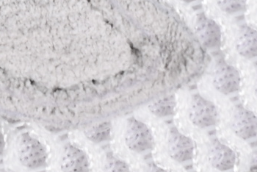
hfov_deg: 3.5
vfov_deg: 2.3
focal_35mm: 596
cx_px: 62
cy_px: -152
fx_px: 4258
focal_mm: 50
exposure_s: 1/80
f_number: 7.1
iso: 160
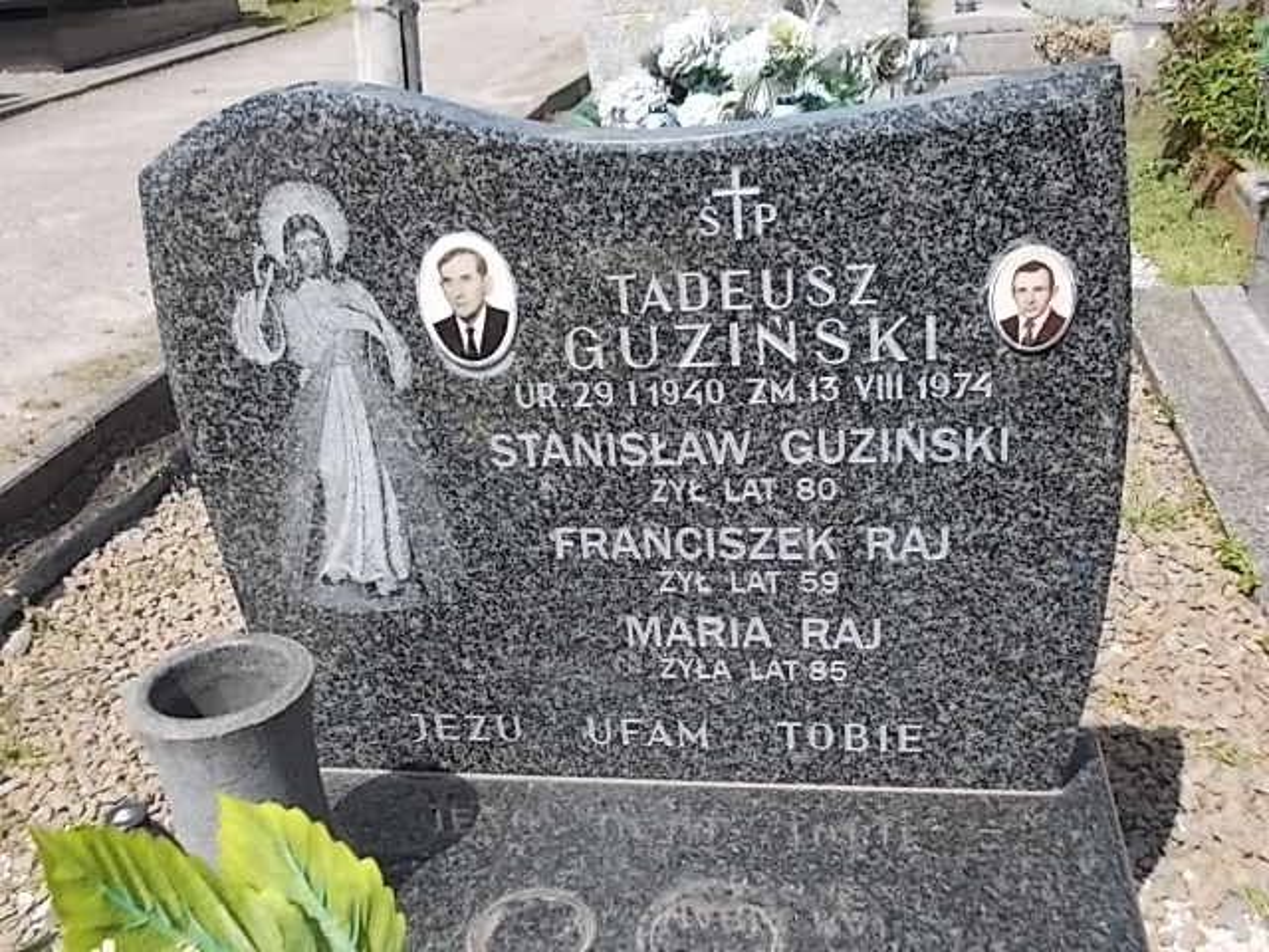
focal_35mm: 38
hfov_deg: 49.0
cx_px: 634
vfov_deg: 37.7
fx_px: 1393
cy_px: 476
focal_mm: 5.3
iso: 80
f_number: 6.2
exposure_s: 1/200
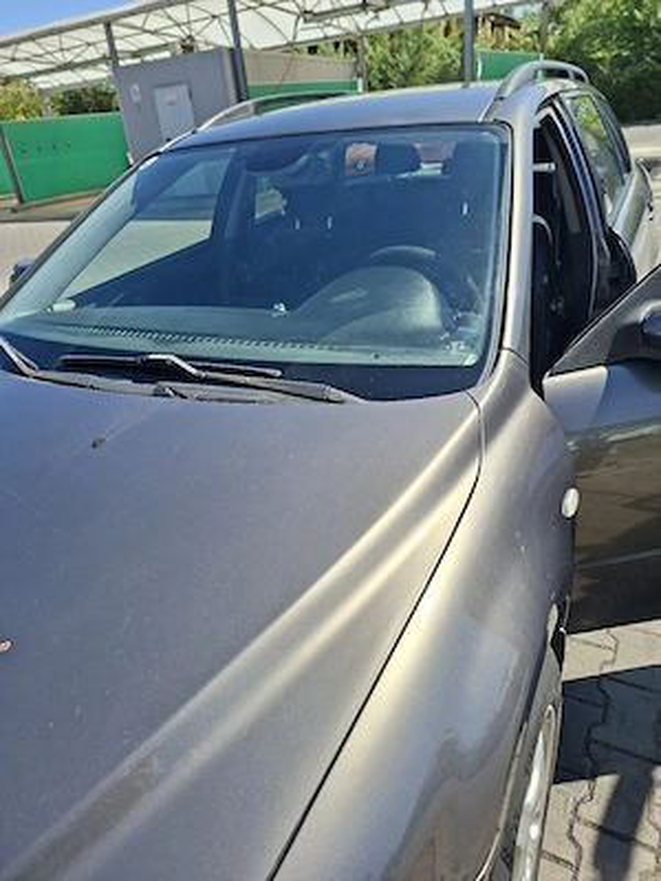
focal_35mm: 23
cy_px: 440
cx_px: 330
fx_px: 586
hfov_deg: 58.9
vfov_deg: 73.9
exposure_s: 1/2500
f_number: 1.8
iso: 50
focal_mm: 5.54
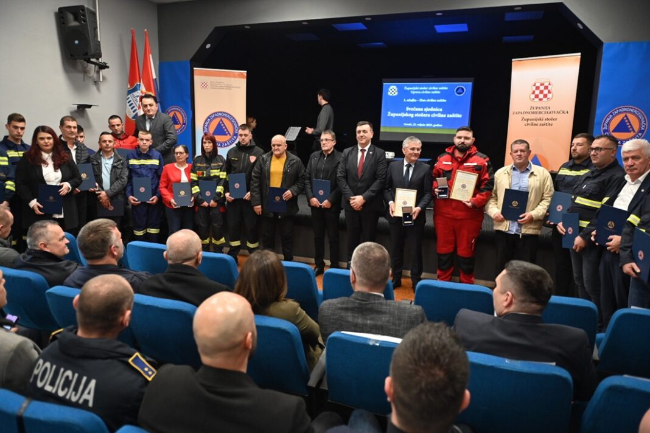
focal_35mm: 24
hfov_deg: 73.7
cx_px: 325
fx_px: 433
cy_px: 216
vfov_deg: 53.1
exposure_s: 1/250
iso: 2000
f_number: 2.8
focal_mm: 24
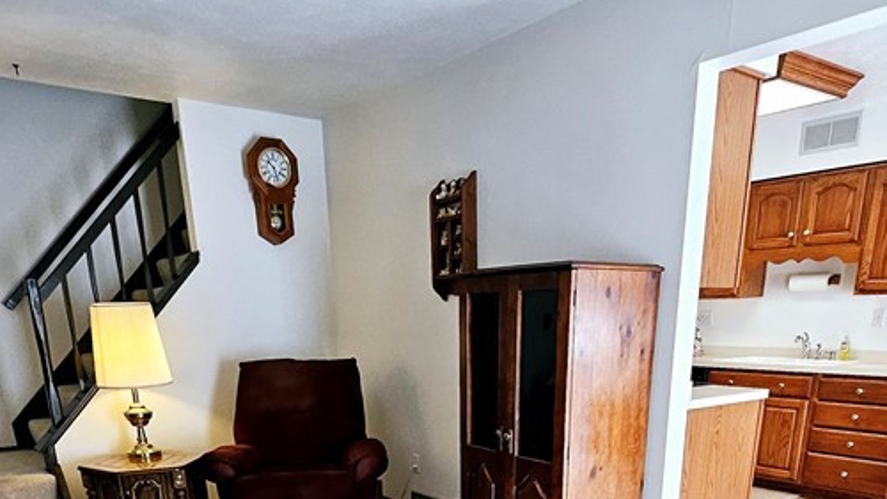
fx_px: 682
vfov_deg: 33.4
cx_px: 479
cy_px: 586
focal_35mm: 29
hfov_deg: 66.0
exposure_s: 1/60.2
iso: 80
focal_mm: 1.74
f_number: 2.2
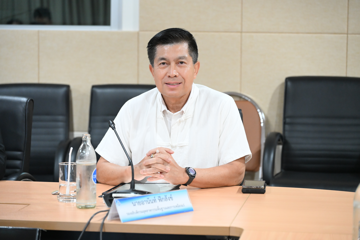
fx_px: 1050
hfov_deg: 19.5
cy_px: 120
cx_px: 180
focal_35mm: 105
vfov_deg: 13.0
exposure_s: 1/160
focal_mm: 105
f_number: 4
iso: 6400
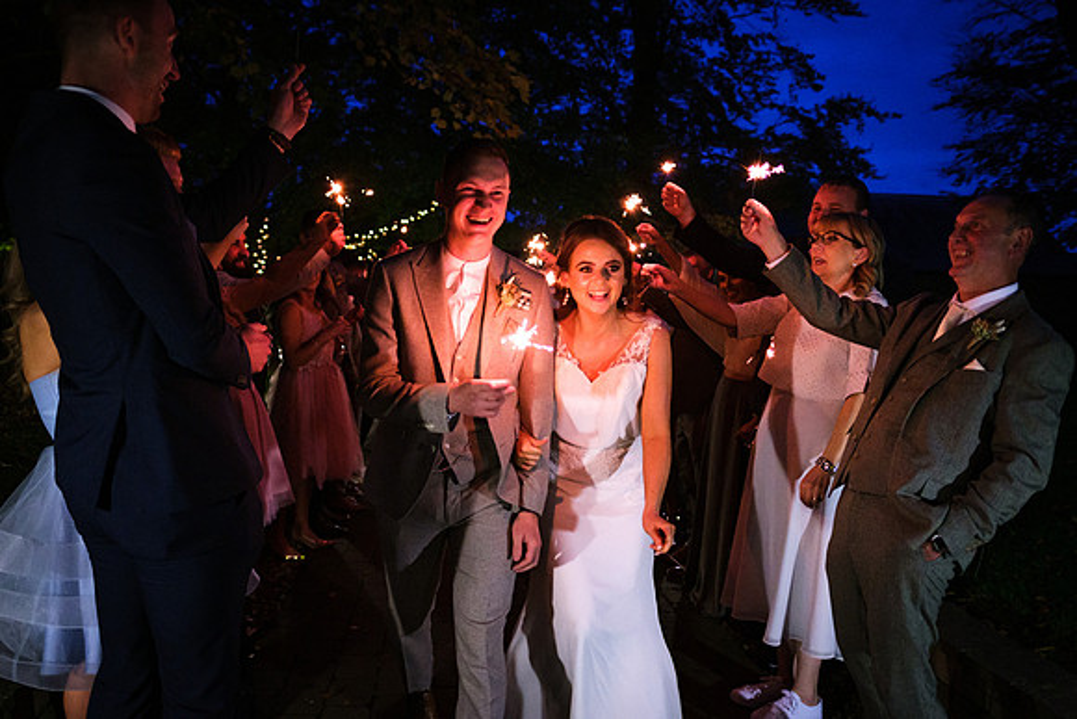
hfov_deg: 68.7
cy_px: 392
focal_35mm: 26
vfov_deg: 49.1
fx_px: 785
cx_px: 489
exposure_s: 1/125
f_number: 1.8
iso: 3200
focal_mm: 16
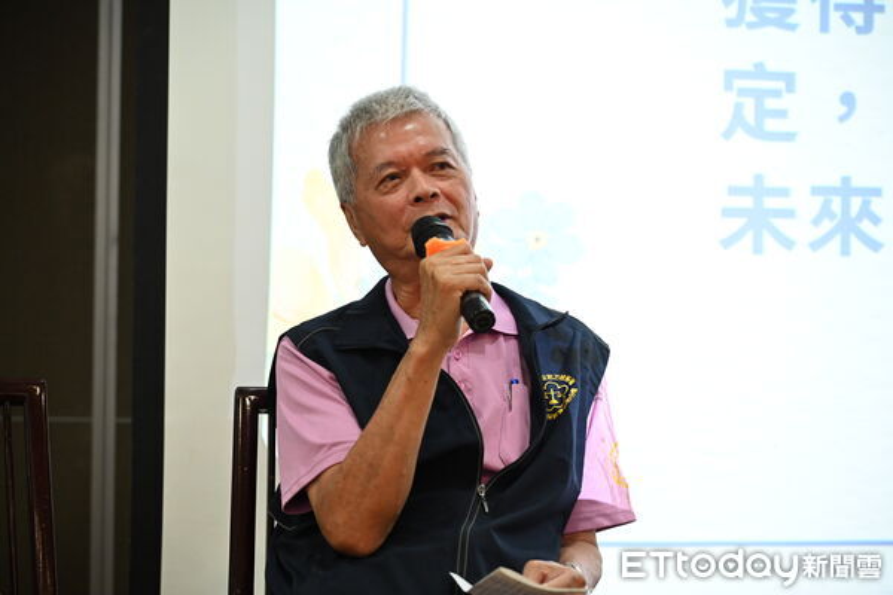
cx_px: 446
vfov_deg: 14.6
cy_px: 298
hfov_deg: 21.7
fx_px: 2332
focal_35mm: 94
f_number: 4
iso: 3200
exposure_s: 1/125
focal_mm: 94
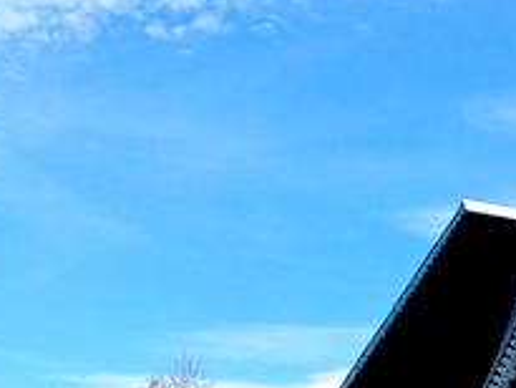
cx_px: 873
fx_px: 1670
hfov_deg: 15.5
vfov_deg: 13.0
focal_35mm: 112
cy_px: 413
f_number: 1.6
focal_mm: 4.09
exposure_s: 1/612
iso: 58
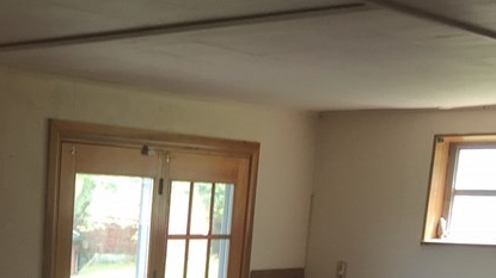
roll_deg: -2.4
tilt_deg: -10.9
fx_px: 1025
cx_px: -5
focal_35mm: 78
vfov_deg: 14.4
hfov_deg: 25.8
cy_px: 418
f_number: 2.2
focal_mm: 4.15
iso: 40
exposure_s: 1/60
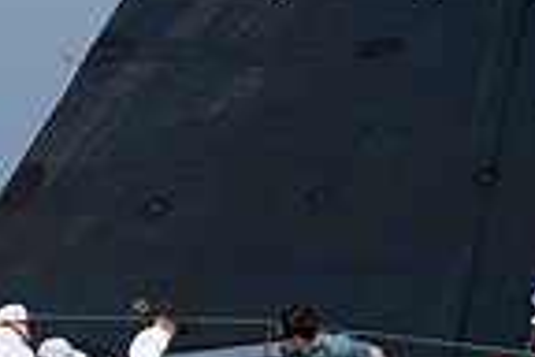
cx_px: 446
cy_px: 142
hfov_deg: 3.0
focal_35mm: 682
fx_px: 10134
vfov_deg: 2.0
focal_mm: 150
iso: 500
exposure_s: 1/2000
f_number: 8
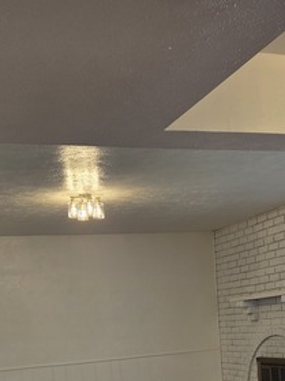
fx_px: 604
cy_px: 450
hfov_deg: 26.5
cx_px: 169
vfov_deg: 30.1
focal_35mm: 55
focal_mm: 5.4
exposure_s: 1/120
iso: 40
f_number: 1.8
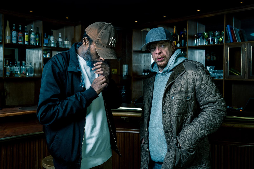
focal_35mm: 36
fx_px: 253
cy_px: 82
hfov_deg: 53.3
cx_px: 124
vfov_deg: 37.0
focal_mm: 35
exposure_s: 1/160
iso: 500
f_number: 4
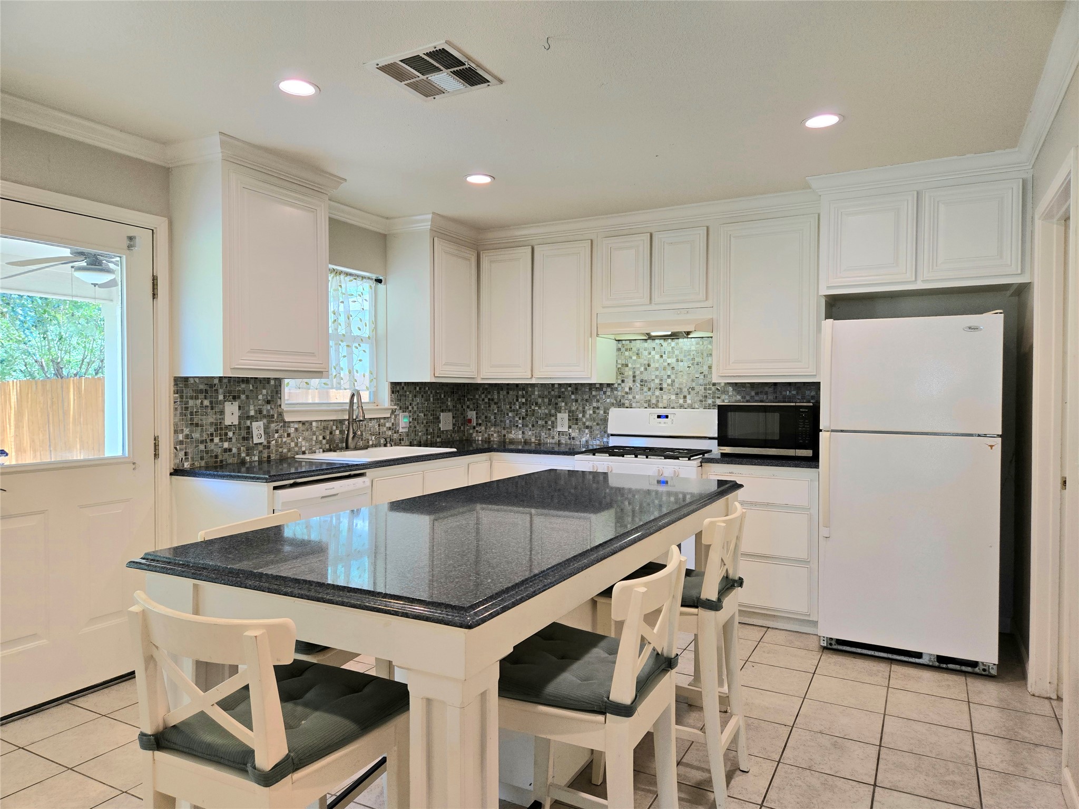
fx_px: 717
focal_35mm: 23
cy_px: 404
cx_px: 540
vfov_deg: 58.9
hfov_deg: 73.9
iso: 100
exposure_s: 1/120
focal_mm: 5.4
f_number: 1.8
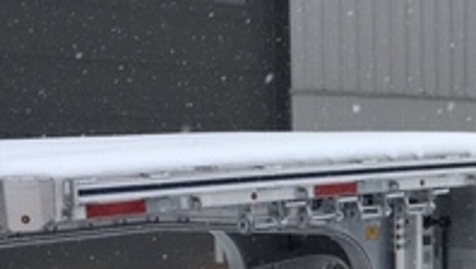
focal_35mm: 102
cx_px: 474
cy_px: 283
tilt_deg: -3.5
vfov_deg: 11.8
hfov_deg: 20.3
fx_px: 1289
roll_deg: +0.8
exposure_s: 1/601
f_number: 2.2
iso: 25
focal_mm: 4.15
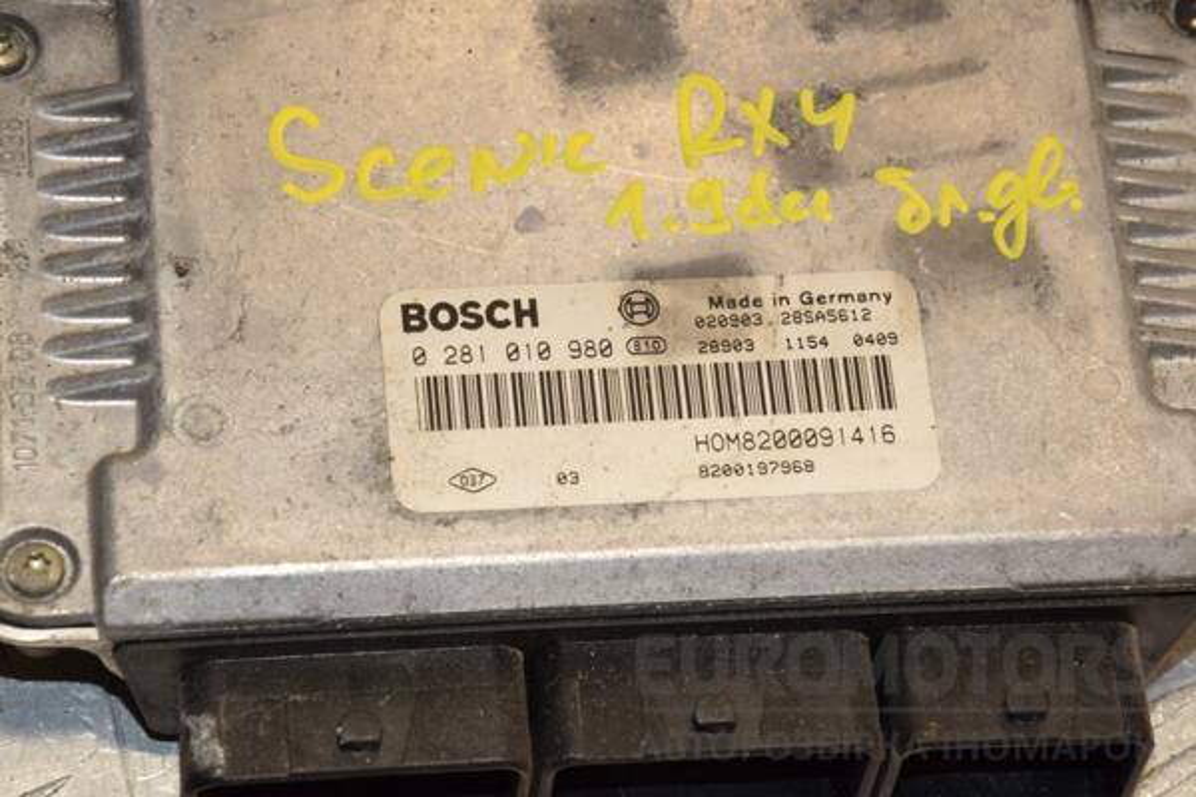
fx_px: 5232
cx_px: 598
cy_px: 398
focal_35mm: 158
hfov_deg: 13.0
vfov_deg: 8.7
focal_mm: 105
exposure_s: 1/200
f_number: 10
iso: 800
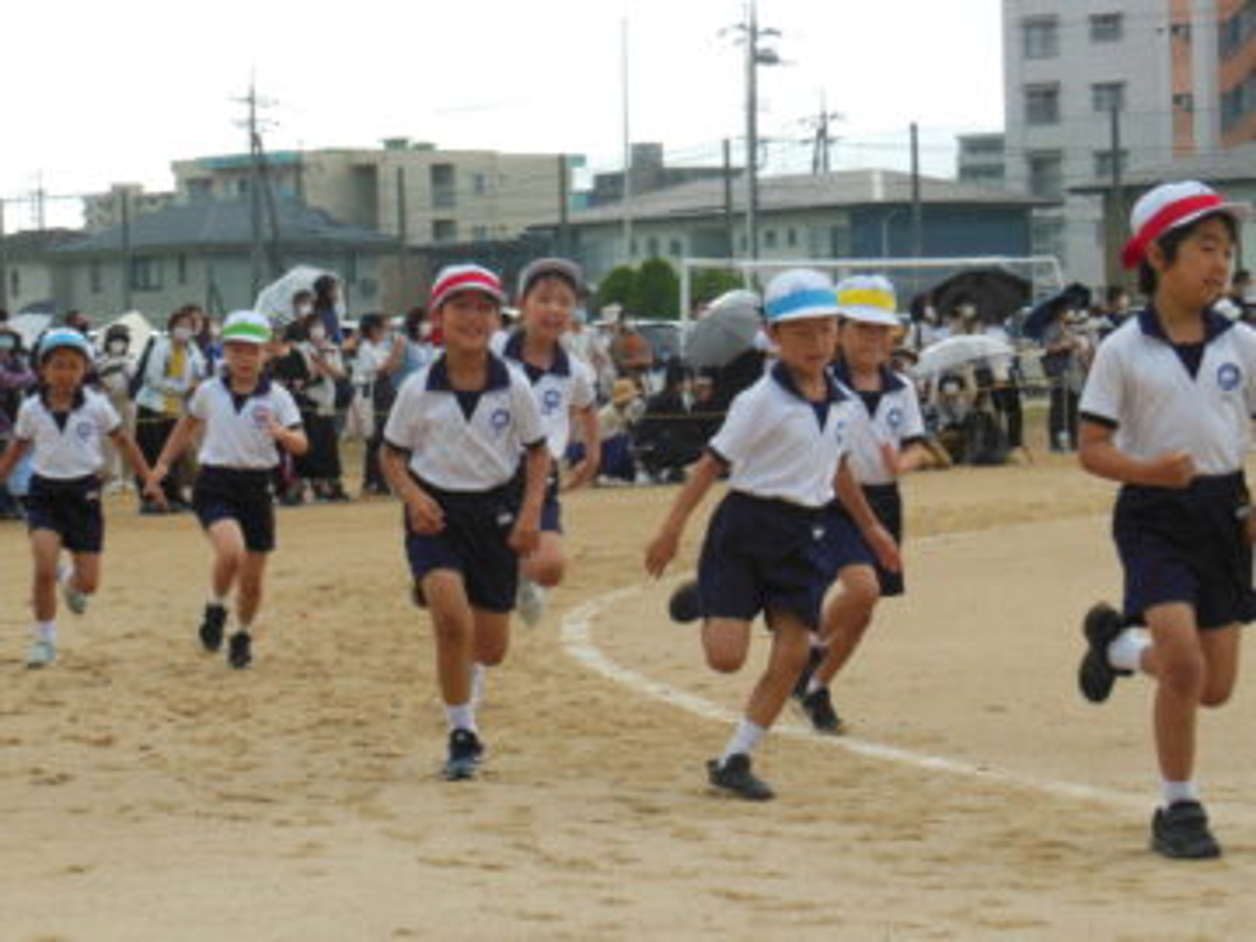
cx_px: 628
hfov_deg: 15.9
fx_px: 4499
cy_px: 471
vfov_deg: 12.0
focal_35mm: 124
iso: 125
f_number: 5.7
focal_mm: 22.1
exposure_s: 1/400
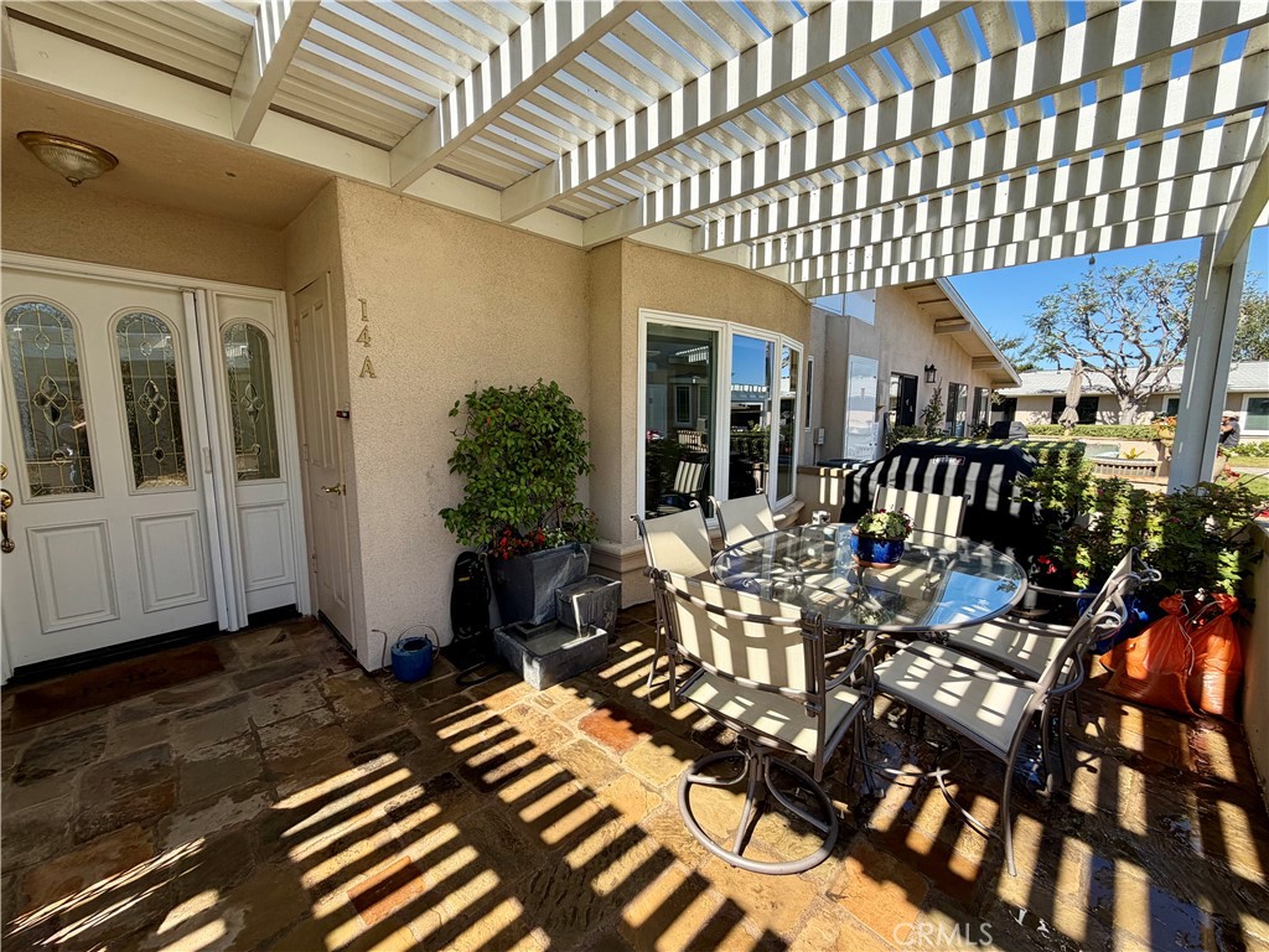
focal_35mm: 14
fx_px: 513
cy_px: 476
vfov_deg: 85.7
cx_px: 634
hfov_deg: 102.1
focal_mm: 2.22
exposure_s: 1/574
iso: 40
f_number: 2.2
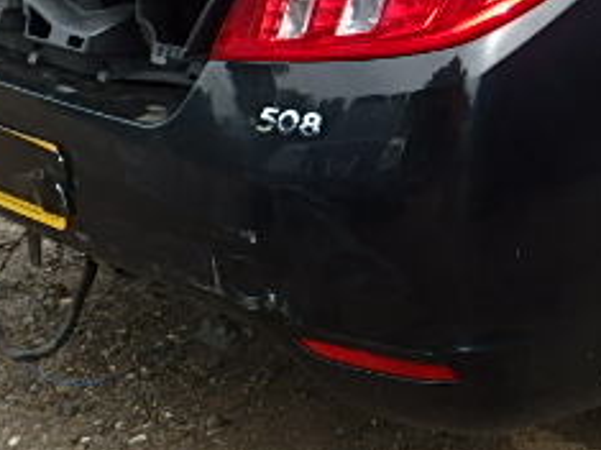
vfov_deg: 18.2
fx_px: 1371
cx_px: 616
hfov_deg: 23.6
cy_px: 18
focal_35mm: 79
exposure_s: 1/200
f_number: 4.6
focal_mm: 5.2
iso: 125
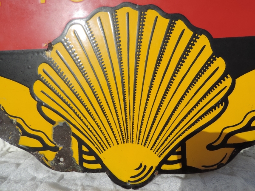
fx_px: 177
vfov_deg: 56.8
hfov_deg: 71.6
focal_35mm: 24
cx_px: 128
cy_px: 96
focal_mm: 4.3
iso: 80
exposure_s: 1/1250
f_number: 3.7
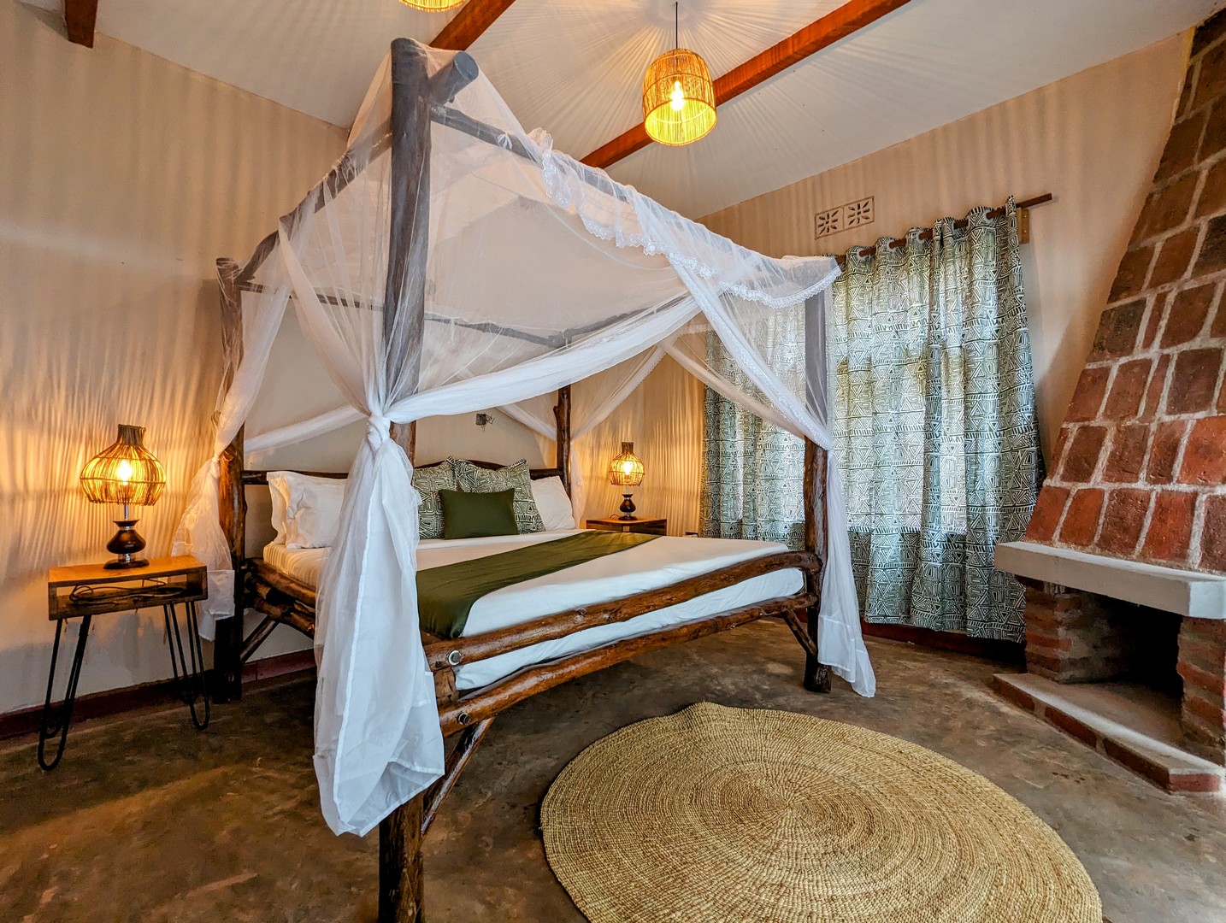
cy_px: 462
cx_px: 613
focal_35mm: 16
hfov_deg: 94.4
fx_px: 568
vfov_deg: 78.3
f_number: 2.2
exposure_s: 1/23.8
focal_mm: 2.35
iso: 201
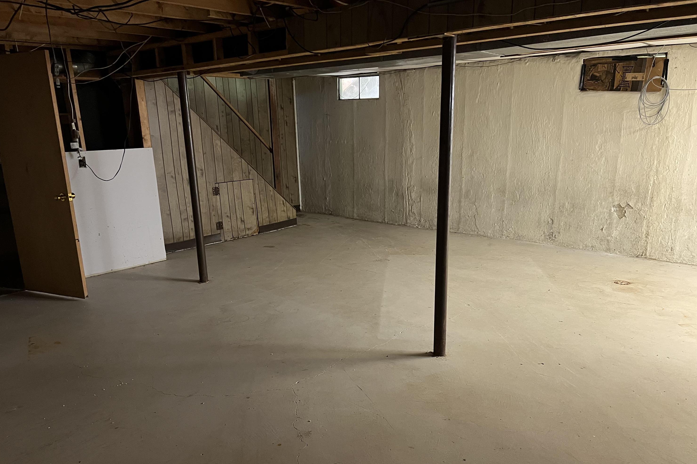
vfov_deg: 46.2
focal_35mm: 28
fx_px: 542
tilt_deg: -15.2
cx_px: 350
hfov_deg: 65.5
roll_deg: +1.4
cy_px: 270
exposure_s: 1/30
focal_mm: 5.7
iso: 500
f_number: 1.5
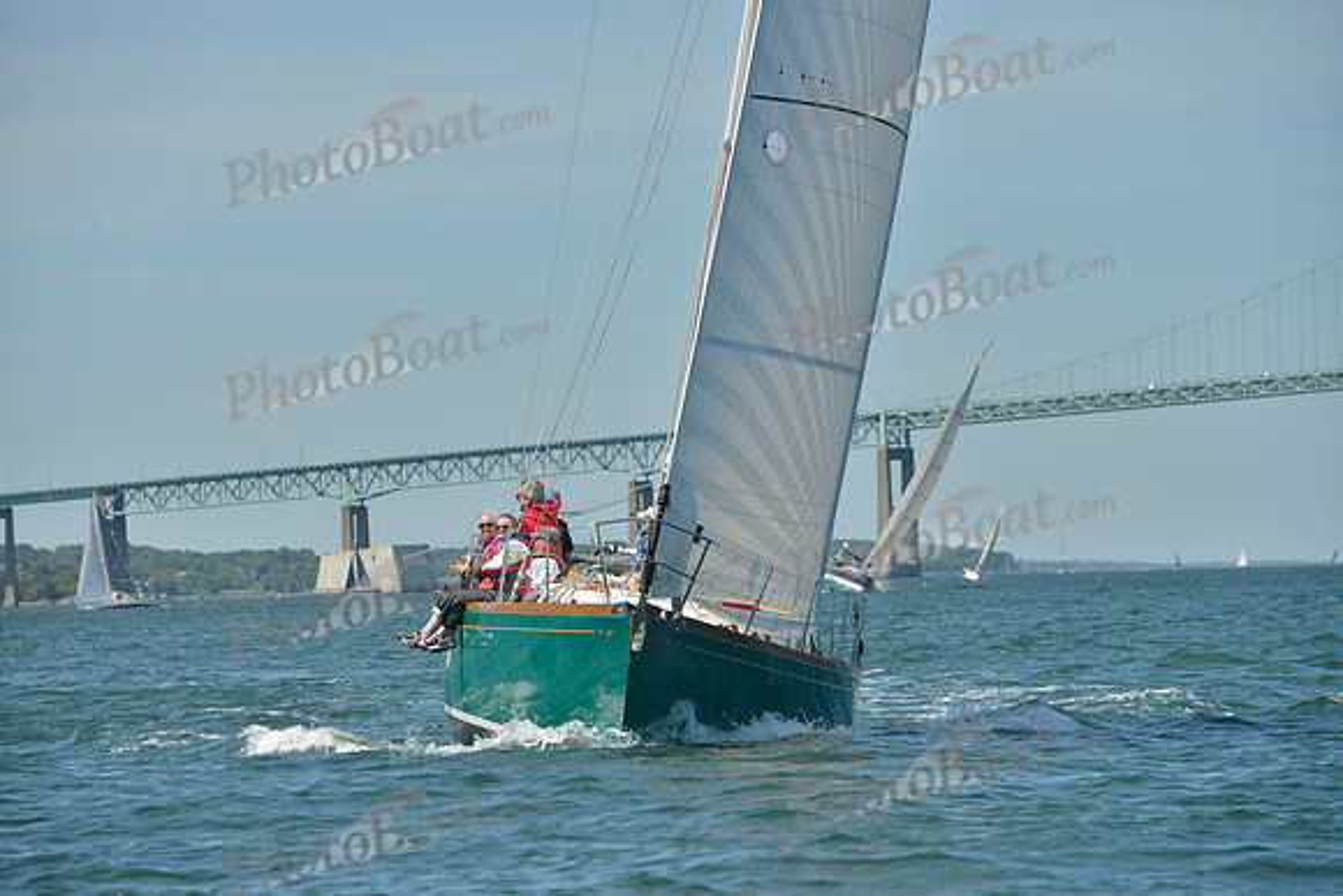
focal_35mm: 200
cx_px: 672
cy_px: 448
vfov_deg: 6.9
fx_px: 7463
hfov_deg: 10.3
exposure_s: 1/1250
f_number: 8
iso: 280
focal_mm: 200
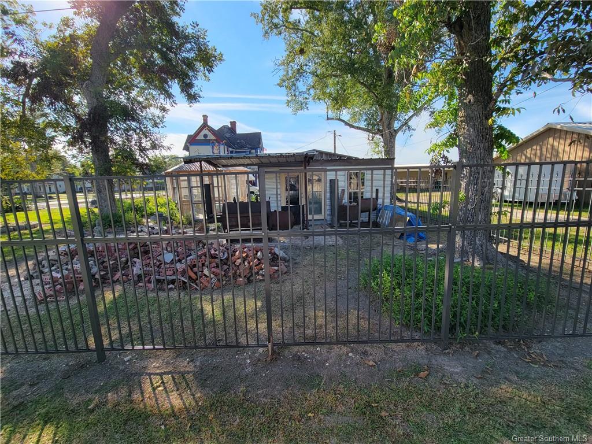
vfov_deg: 89.9
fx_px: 222
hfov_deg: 106.2
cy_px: 222
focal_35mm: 13
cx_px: 296
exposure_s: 1/744
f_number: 2.2
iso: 50
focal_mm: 2.2
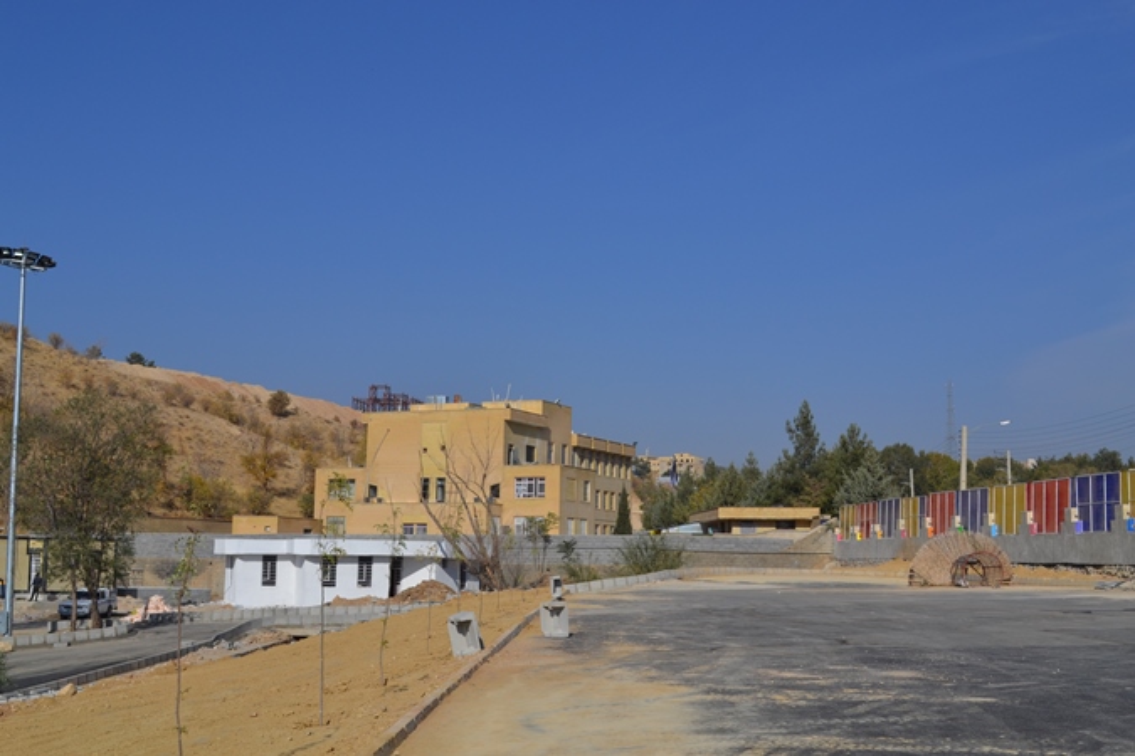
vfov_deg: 28.1
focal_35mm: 48
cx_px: 568
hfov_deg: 41.1
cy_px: 378
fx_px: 1513
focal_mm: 32
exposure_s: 1/400
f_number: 9
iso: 100
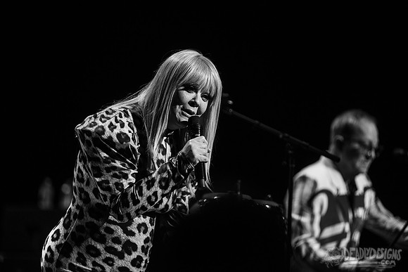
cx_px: 204
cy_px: 136
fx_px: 2267
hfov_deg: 10.3
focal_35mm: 200
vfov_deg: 6.9
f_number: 3.2
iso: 1250
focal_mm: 200
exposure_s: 1/800
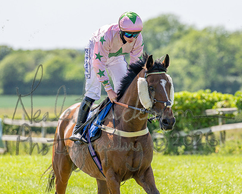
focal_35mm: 425
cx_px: 161
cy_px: 78
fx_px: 3042
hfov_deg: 4.6
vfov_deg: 3.6
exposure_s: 1/1250
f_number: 4
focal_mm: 200
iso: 200
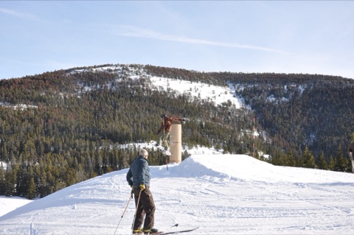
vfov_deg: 26.4
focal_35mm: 51
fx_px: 501
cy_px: 118
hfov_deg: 38.9
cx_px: 177
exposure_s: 1/320
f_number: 9
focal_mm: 34
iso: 200
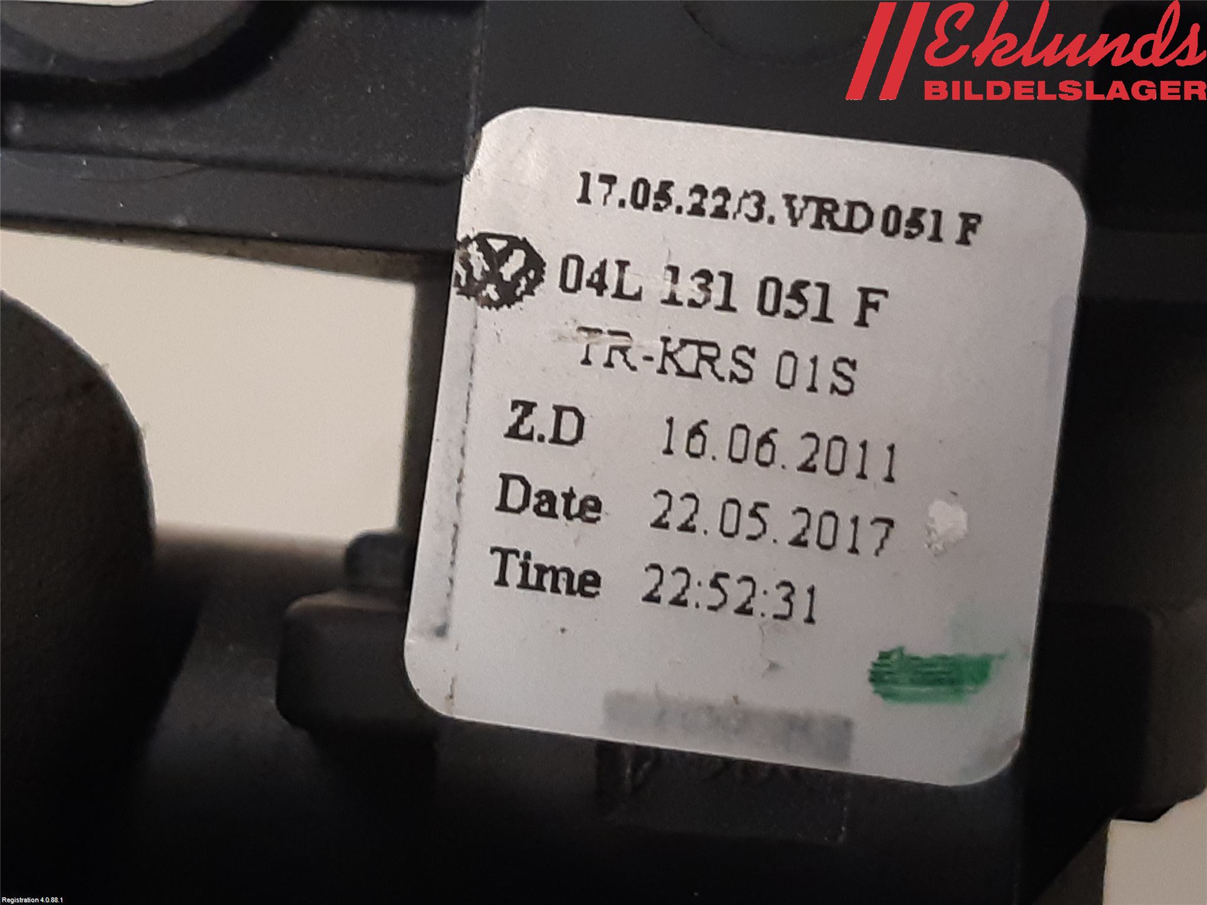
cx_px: 604
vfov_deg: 53.1
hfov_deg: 67.3
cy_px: 452
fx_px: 907
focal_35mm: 26
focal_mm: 3.93
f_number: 1.7
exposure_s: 1/60
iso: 200
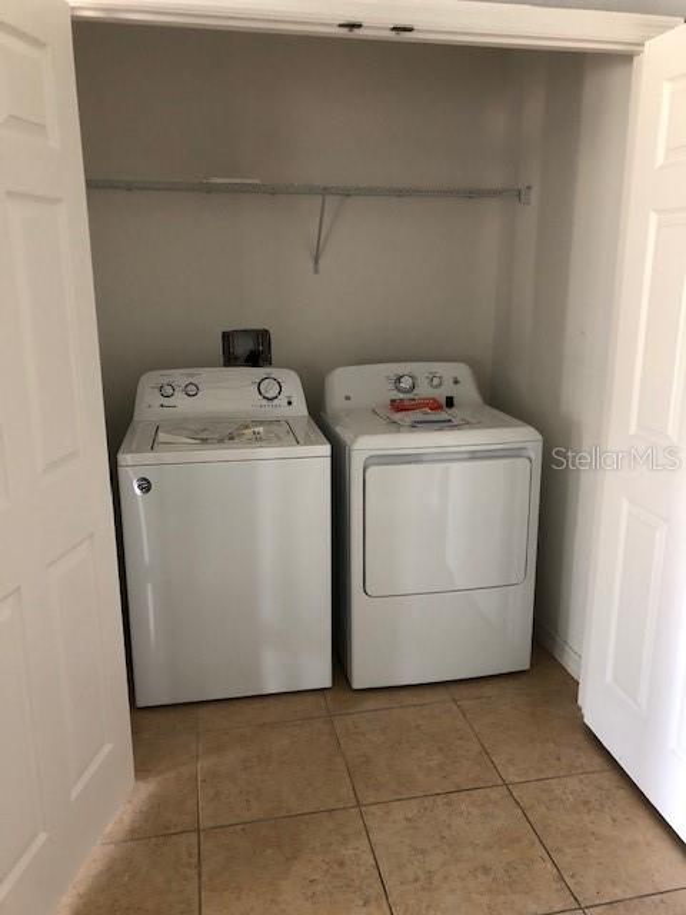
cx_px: 343
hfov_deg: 49.7
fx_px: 740
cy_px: 458
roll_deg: +0.0
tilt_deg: -14.3
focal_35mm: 28
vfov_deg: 63.4
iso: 50
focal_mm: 3.99
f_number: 1.8
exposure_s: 1/15
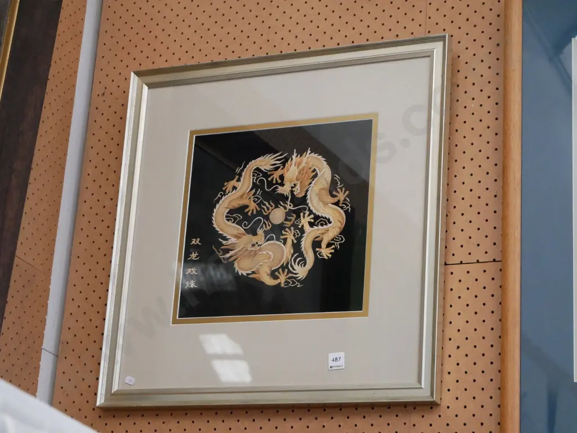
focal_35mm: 86
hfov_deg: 22.8
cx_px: 288
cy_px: 216
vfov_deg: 17.2
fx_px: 1433
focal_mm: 43
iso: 3200
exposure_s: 1/50
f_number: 5.6
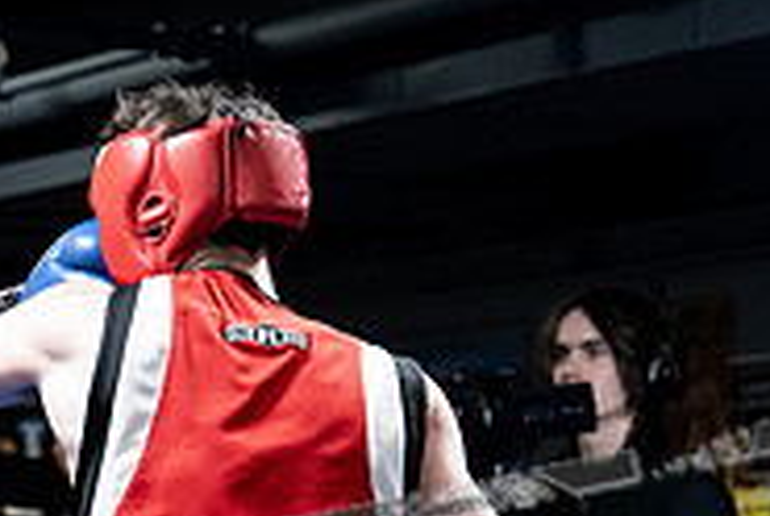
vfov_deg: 6.3
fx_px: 4692
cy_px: 655
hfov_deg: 9.3
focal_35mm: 219
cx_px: -42
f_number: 2.8
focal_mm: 70
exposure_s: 1/1000
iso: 8000
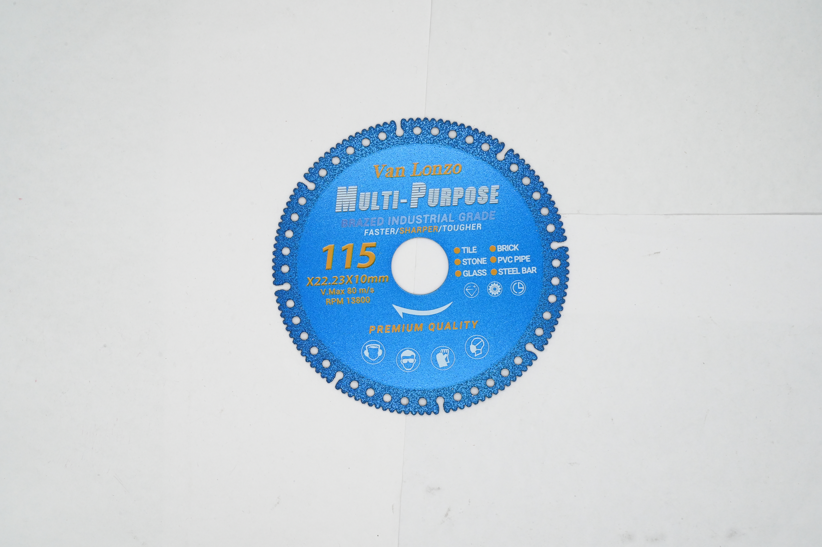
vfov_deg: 29.8
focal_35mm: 45
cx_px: 411
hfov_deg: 43.6
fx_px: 1027
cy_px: 274
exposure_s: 1/400
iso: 3600
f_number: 18
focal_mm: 45
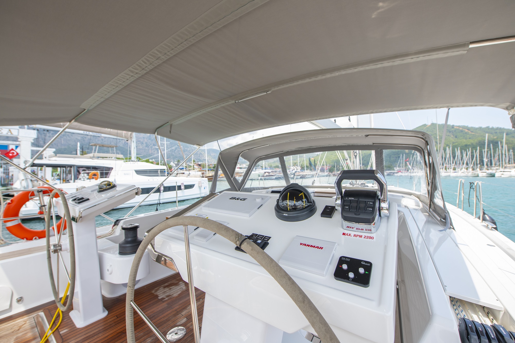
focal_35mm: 14
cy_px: 172
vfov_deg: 81.2
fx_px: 200
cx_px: 258
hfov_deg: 104.3
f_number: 5.6
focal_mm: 14
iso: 500
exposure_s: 1/500
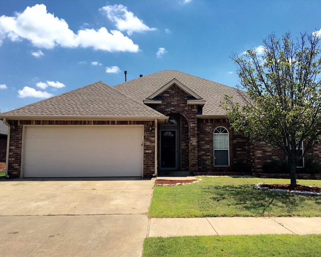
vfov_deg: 47.1
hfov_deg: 57.1
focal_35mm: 31
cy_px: 131
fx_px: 295
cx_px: 172
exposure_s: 1/1832
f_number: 2.2
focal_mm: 4.15
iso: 25
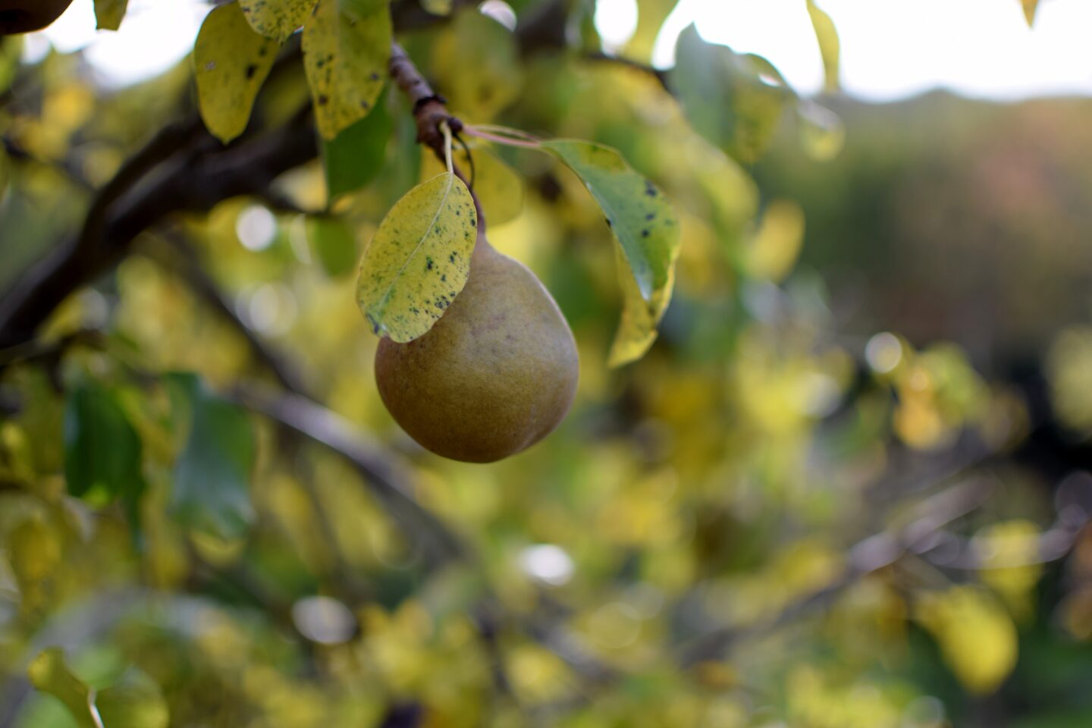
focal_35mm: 52
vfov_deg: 25.8
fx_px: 1592
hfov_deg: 37.9
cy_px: 364
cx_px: 546
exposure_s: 1/800
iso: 100
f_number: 1.8
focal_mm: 35
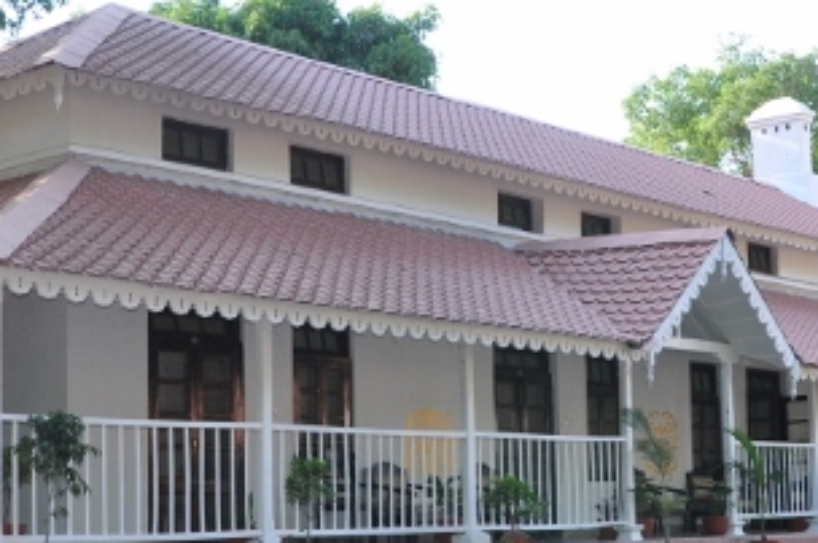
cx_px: 568
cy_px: 329
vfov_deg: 19.1
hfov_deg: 28.2
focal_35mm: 71
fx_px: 1612
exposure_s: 1/200
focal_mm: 18
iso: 640
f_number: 8
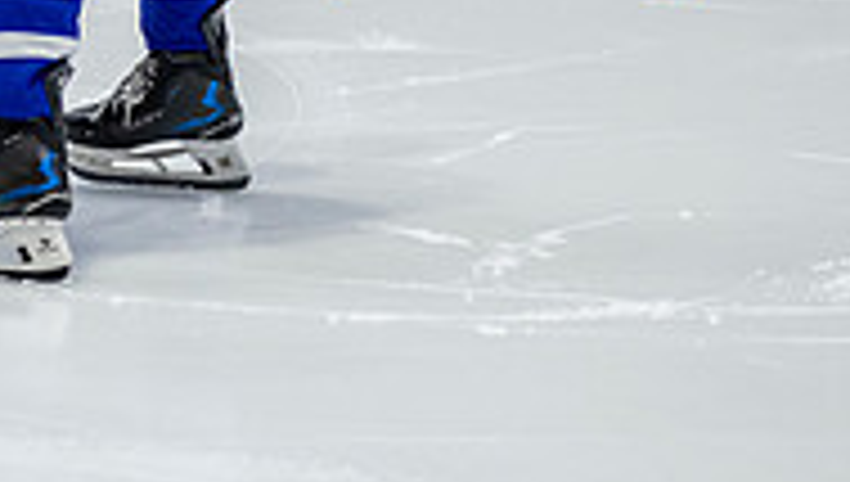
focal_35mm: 318
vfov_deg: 3.8
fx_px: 7178
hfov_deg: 6.6
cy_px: -333
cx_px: -621
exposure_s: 1/800
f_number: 3.2
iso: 1600
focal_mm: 75
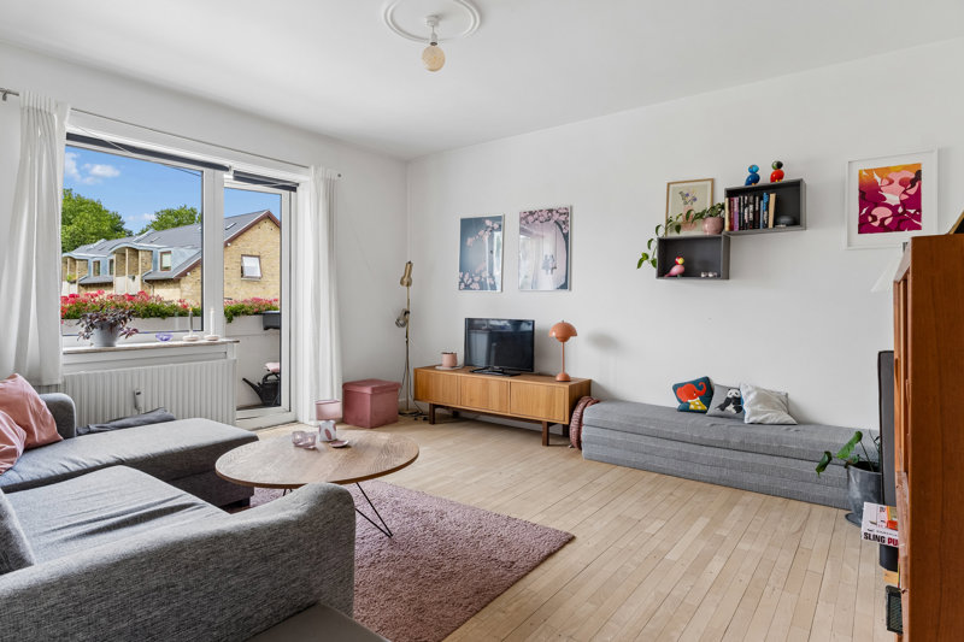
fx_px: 518
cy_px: 321
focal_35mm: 19
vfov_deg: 63.6
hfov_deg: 85.9
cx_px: 482
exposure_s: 1/40
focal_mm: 12.9
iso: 250
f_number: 7.1
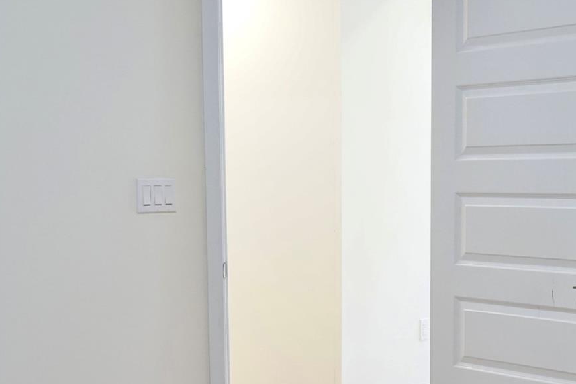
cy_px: 285
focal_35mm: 57
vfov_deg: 23.6
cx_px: 303
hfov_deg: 35.0
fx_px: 912
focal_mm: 21
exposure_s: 1/60
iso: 1600
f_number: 4
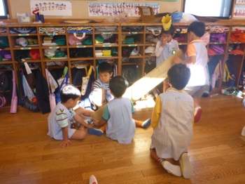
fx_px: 198
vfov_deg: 49.7
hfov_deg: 63.5
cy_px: 92
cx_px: 122
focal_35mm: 28
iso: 400
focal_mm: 4.9
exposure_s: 1/100
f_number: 3.3
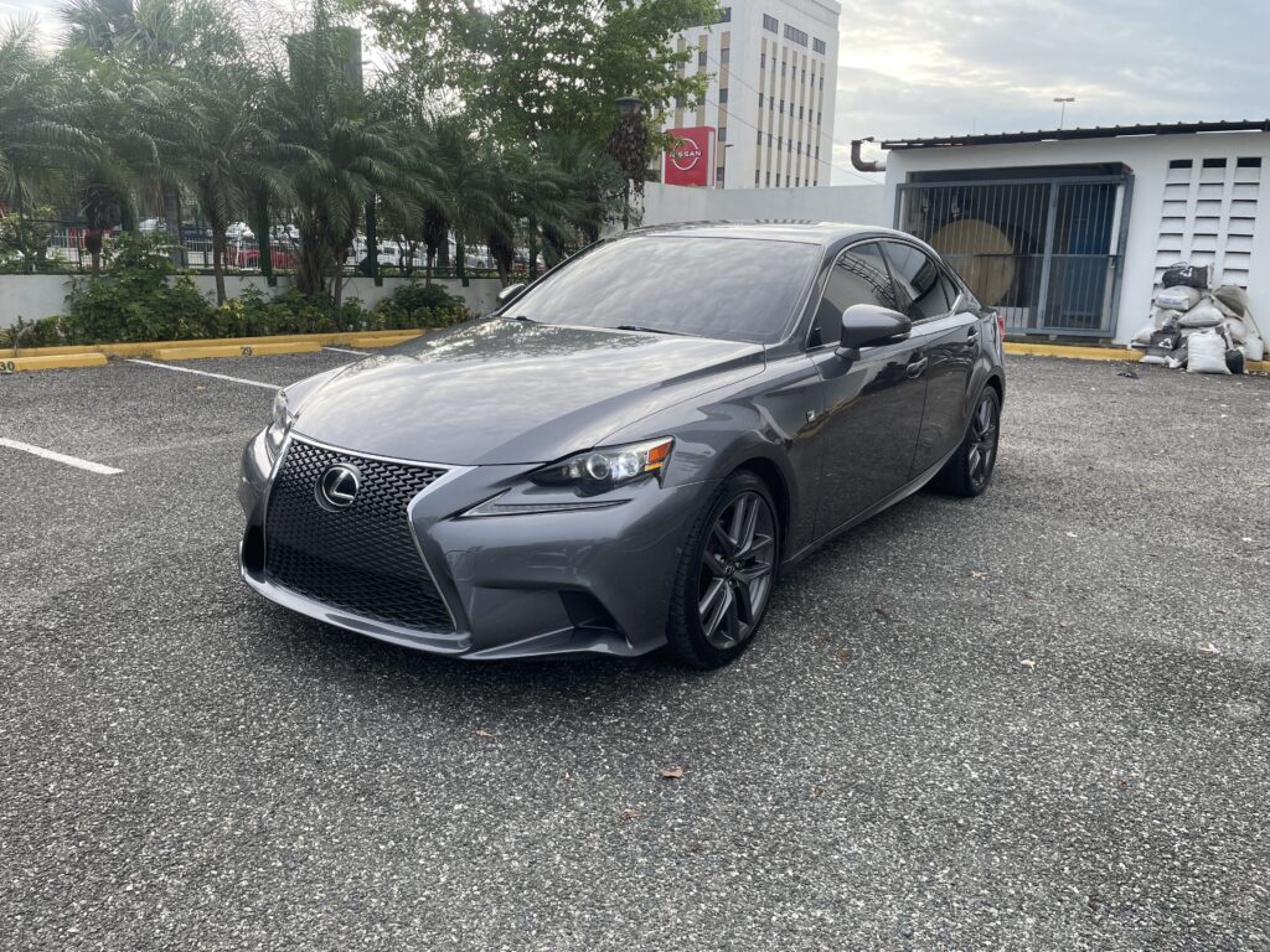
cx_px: 635
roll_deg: -1.0
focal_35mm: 26
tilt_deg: -11.5
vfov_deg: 53.1
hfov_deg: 67.3
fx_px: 954
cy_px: 476
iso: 32
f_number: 1.6
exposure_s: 1/739
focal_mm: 4.2
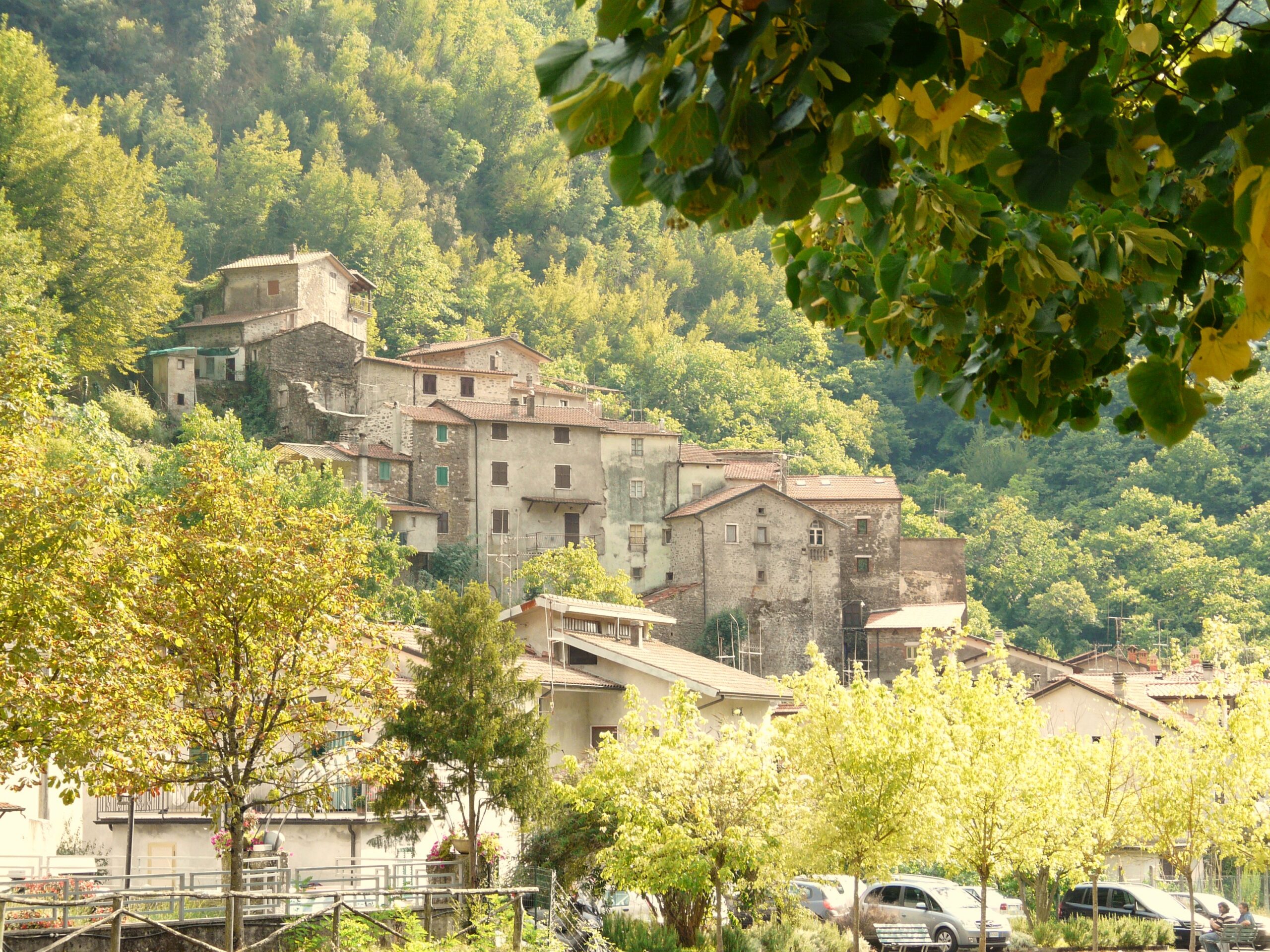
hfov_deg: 23.6
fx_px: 3045
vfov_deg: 17.8
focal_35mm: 83
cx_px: 635
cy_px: 476
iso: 100
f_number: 4
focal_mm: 13.6
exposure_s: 1/125
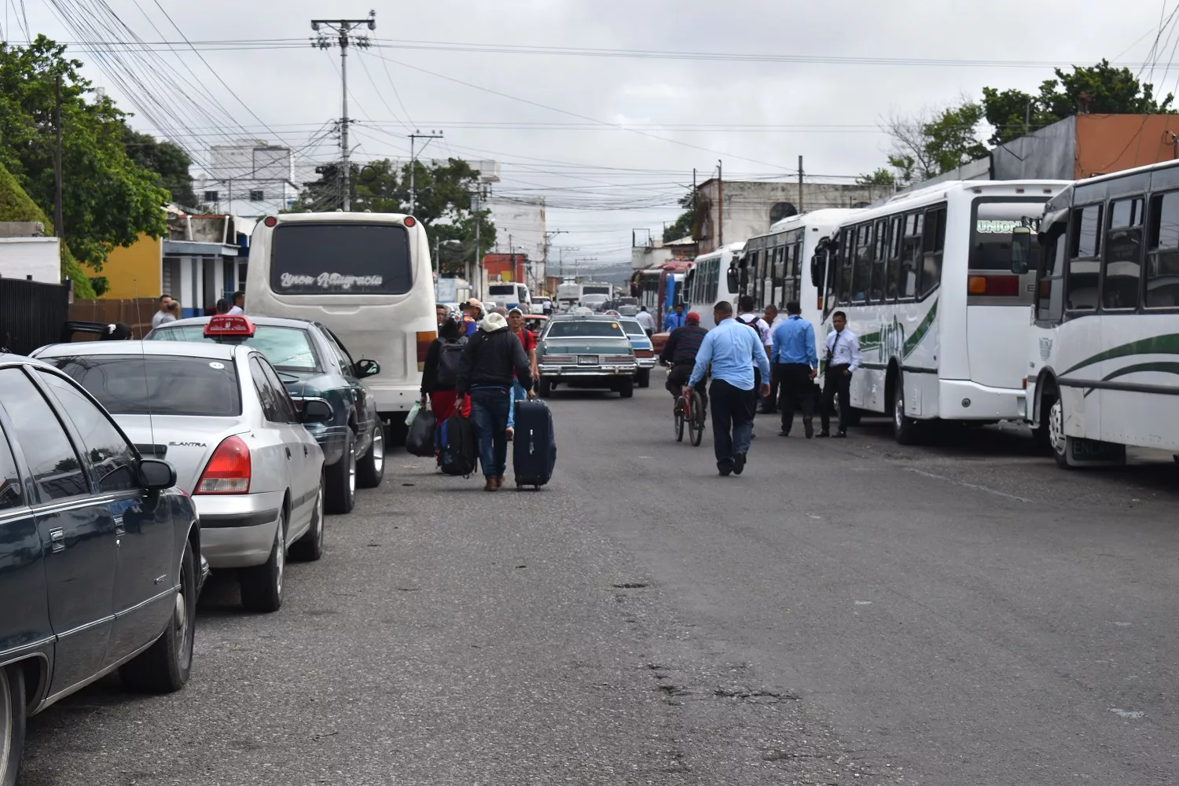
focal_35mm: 75
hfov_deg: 27.0
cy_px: 393
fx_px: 2456
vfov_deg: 18.2
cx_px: 590
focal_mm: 50
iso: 200
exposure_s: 1/400
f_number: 10
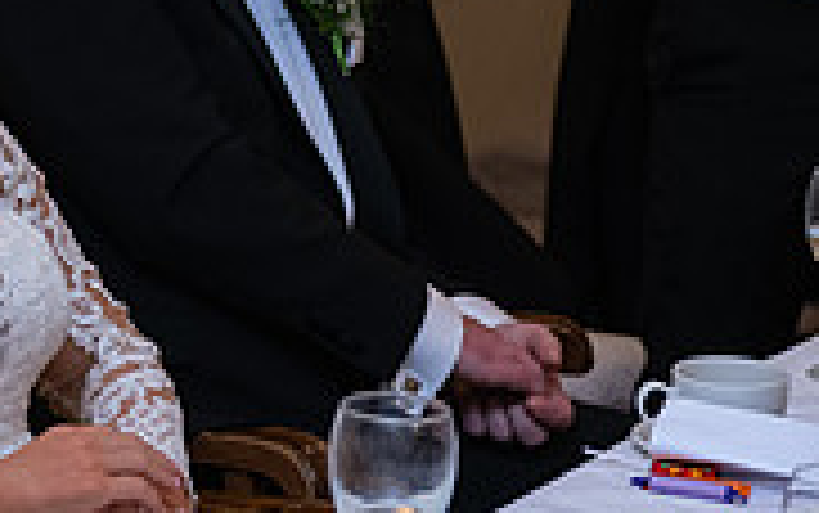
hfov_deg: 9.2
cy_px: -92
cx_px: 220
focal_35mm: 227
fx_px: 5070
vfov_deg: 5.8
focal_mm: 70
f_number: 3.5
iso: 1000
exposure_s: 1/160
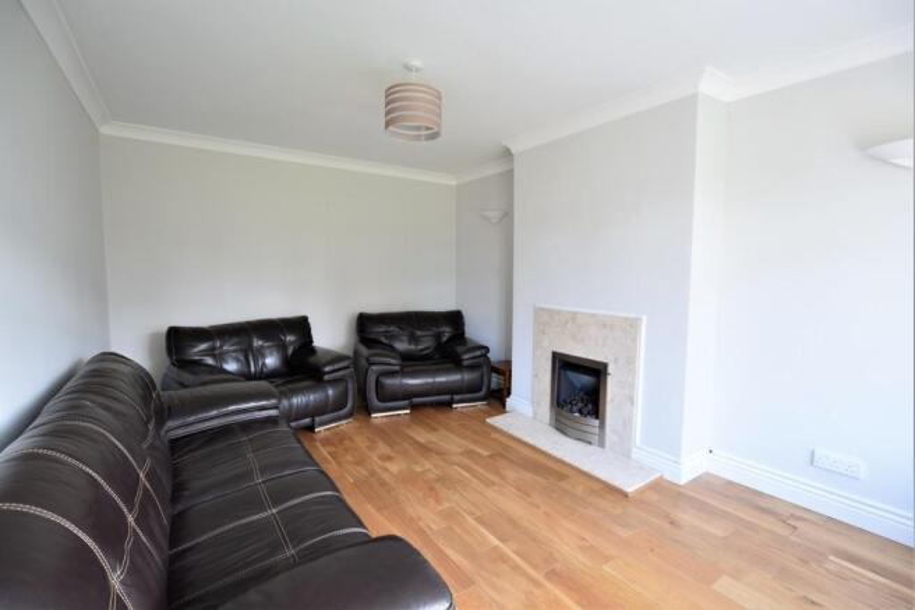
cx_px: 458
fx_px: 381
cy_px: 305
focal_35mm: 15
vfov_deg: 77.3
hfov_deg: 100.4
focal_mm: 10
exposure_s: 1/15
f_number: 3.5
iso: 200
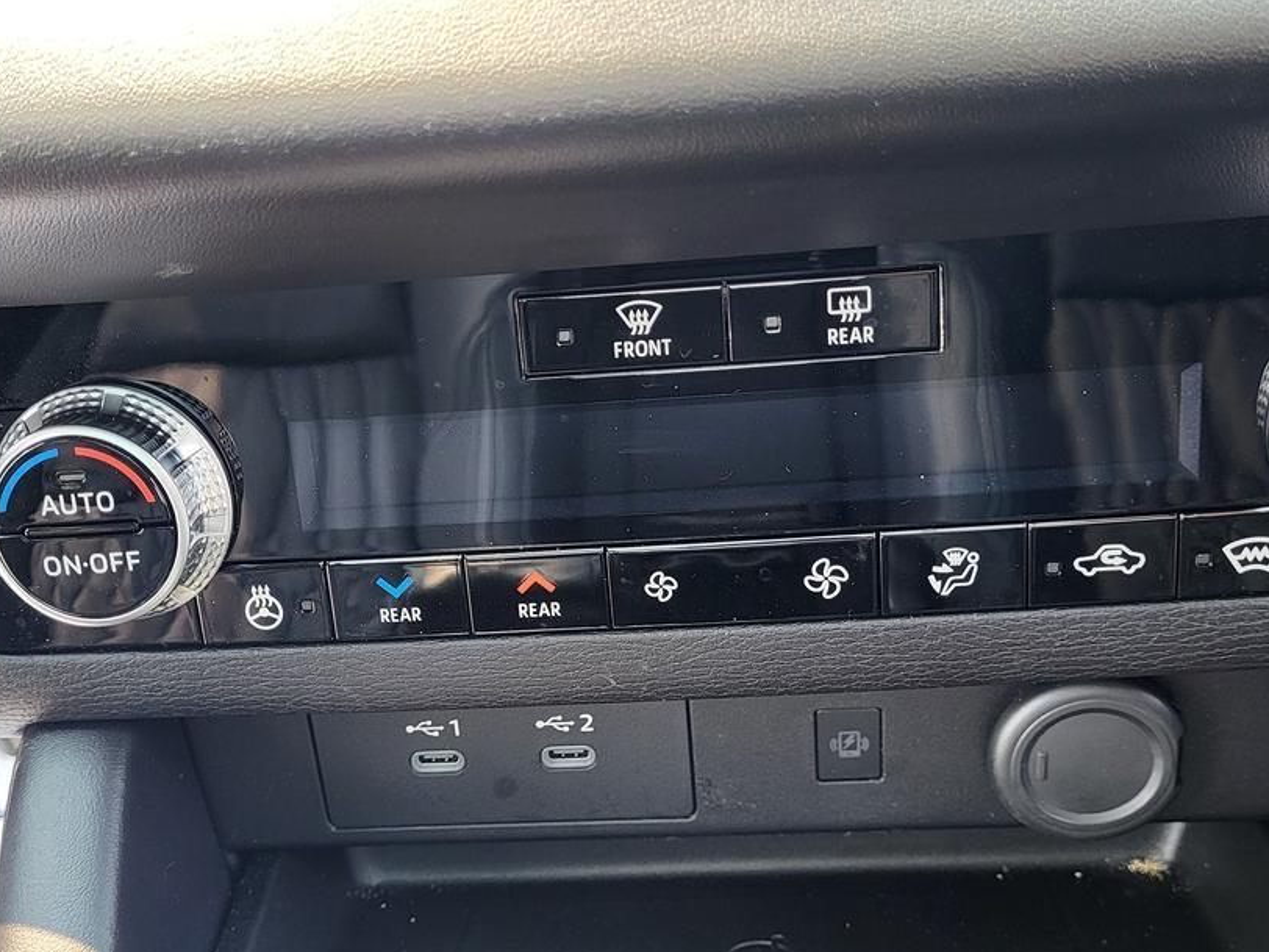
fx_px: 1503
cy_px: 511
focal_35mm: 41
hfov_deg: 45.7
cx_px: 581
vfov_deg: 35.1
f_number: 1.8
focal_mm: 5.4
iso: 50
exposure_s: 1/120
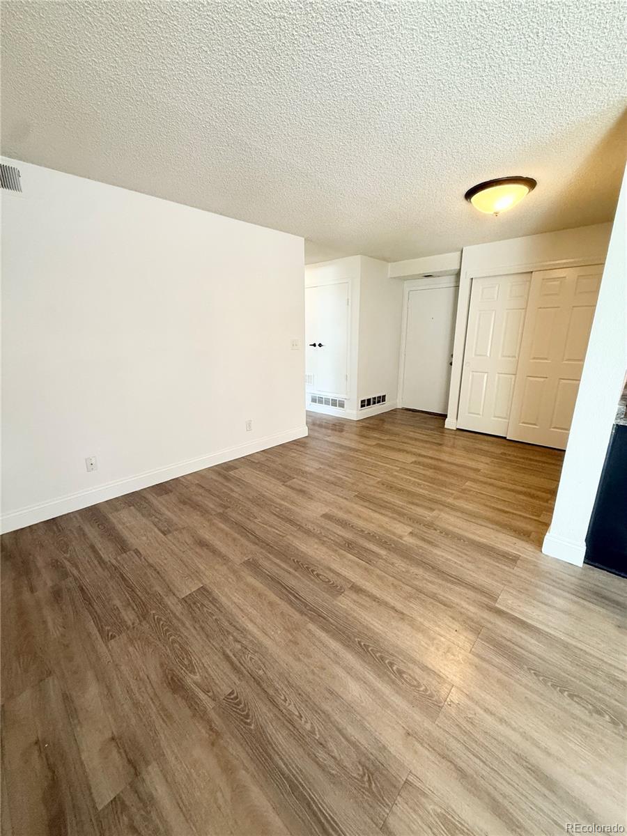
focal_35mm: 14
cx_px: 314
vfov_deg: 102.1
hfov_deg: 85.7
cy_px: 418
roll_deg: +0.2
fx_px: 338
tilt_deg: -13.0
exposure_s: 1/60
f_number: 2.2
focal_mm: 2.22
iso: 320
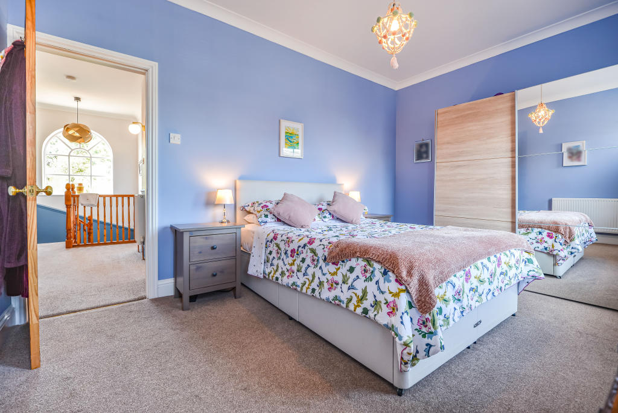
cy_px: 206
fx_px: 258
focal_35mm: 15
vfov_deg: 77.4
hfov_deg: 100.4
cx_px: 309
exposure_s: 1/10
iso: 200
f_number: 9
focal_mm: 15
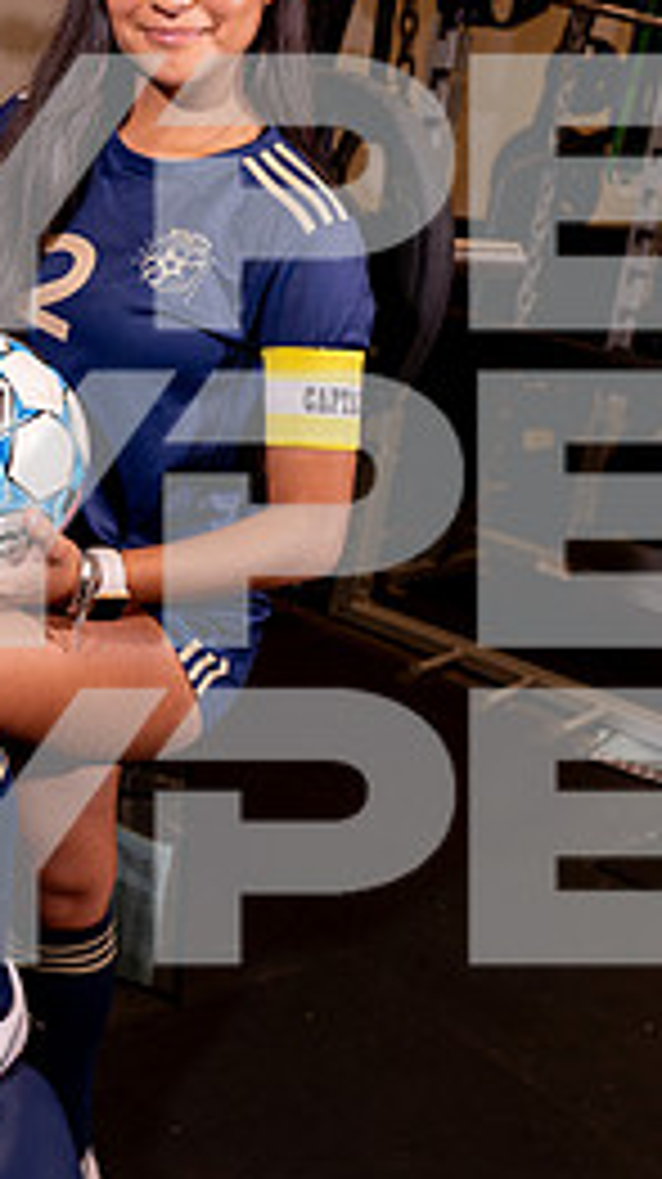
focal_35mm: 54
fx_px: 1688
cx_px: 113
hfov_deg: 21.8
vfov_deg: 38.5
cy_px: 513
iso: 500
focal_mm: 30
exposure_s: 1/250
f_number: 4
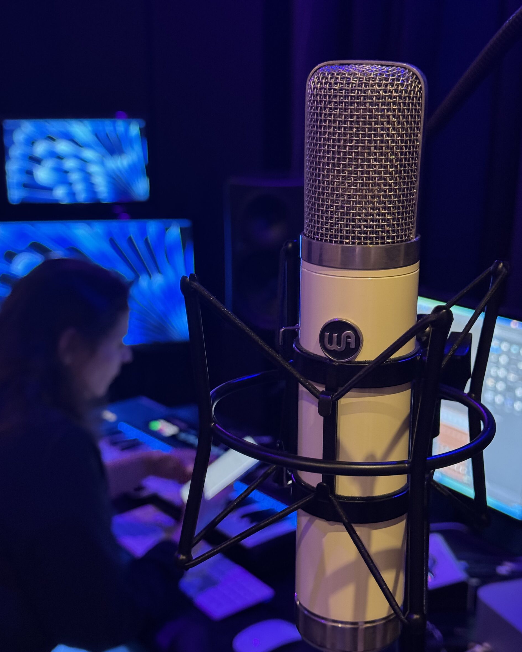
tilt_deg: -14.4
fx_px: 985
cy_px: 344
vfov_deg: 36.6
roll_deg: +0.0
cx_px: 266
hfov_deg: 29.7
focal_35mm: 51
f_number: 1.78
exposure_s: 1/25
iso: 500
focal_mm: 6.76
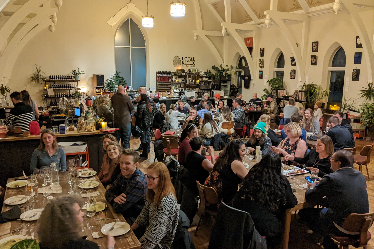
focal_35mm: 29
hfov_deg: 63.6
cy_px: 131
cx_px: 181
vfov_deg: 45.0
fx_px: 301
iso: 758
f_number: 1.8
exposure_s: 1/30
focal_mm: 4.44
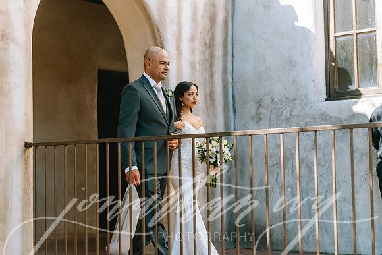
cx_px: 191
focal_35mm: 70
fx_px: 743
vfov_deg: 19.5
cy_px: 128
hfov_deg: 28.8
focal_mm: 70
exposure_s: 1/4000
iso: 1000
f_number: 2.8
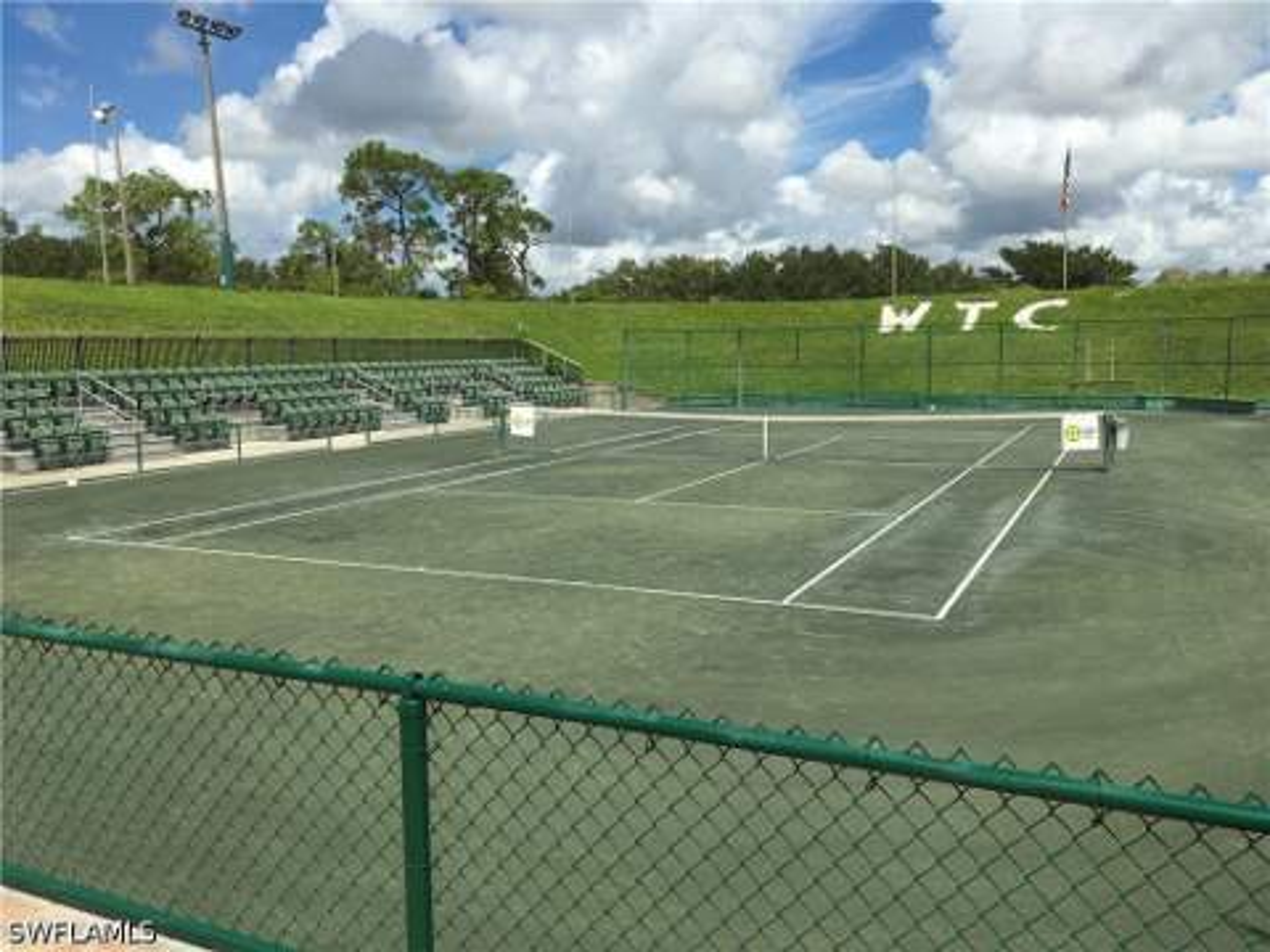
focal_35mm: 29
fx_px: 1064
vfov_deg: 48.2
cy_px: 476
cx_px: 635
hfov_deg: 61.7
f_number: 2.2
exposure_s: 1/3497
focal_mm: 4.15
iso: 25
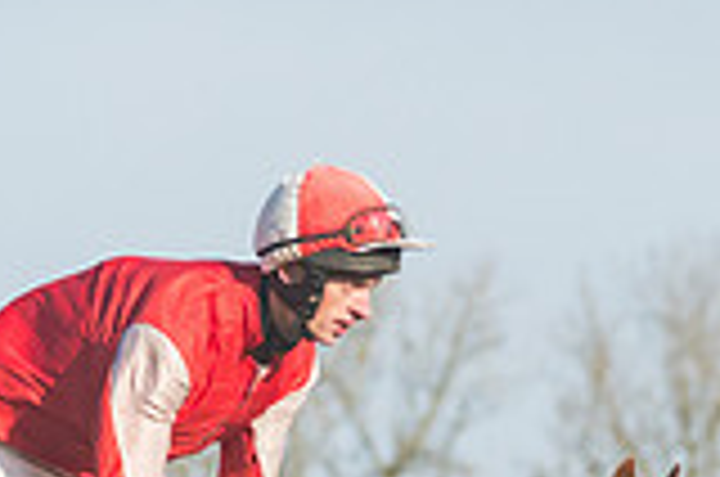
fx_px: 18483
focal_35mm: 926
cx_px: 194
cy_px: 842
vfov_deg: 1.5
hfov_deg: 2.2
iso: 400
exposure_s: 1/5000
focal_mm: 170
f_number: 5
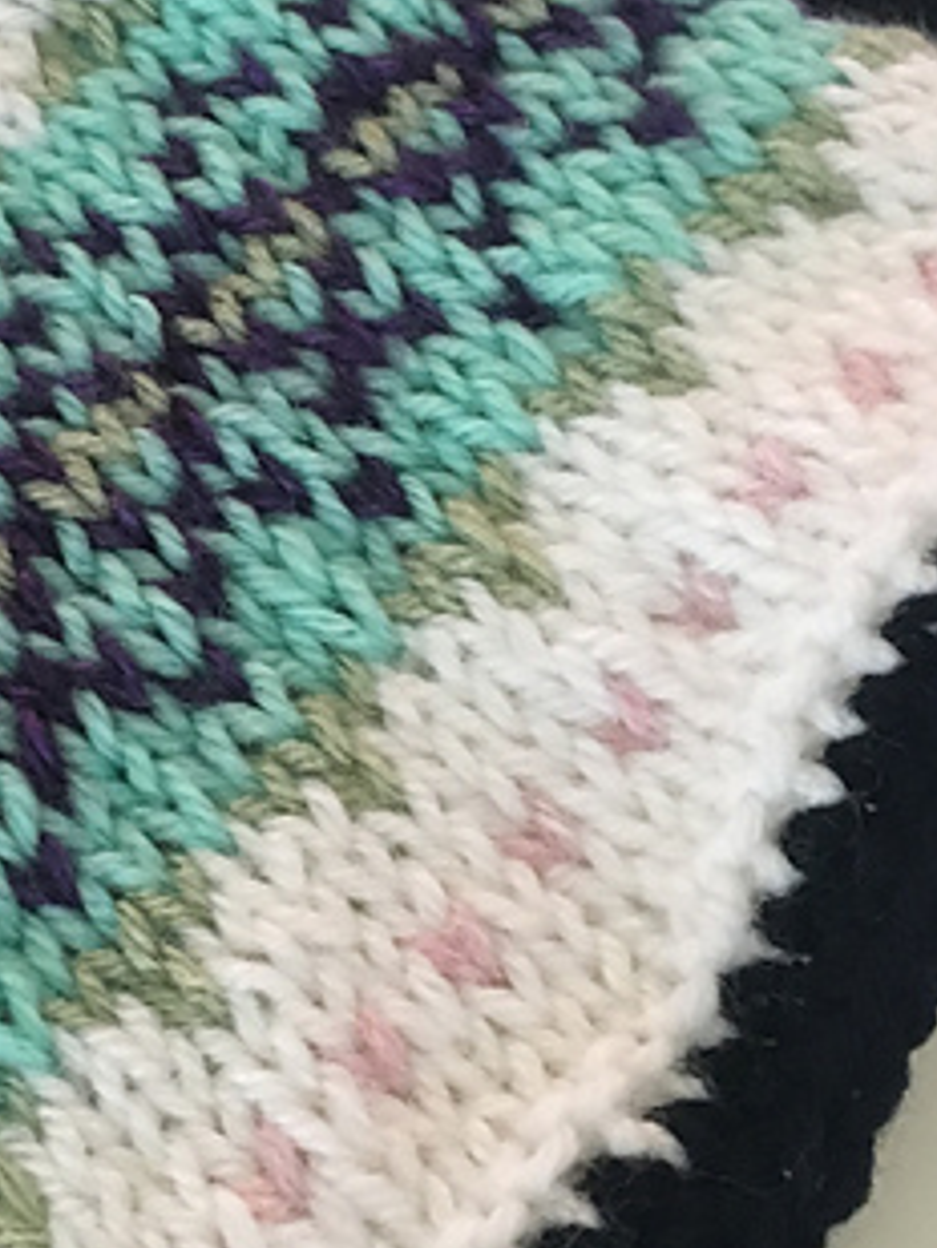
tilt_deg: -63.0
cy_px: 469
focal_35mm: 60
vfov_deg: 32.0
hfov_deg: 23.6
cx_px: 36
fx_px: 2164
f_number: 2.2
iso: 200
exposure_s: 1/15
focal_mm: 4.15
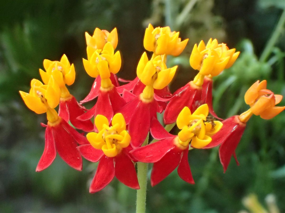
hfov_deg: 36.2
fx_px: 436
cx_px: 142
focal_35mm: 53
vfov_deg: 27.5
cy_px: 106
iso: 800
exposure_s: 1/50
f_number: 4.5
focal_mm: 9.61
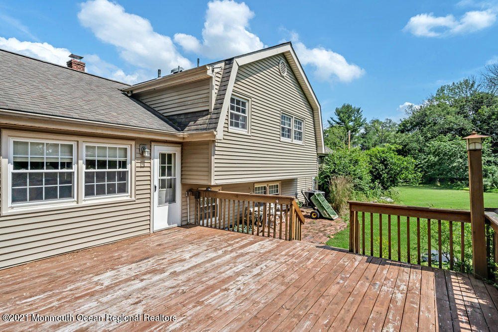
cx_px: 249
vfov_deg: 64.6
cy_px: 166
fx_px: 263
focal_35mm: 19
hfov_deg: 86.9
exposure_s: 1/200
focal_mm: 19
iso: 500
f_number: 16
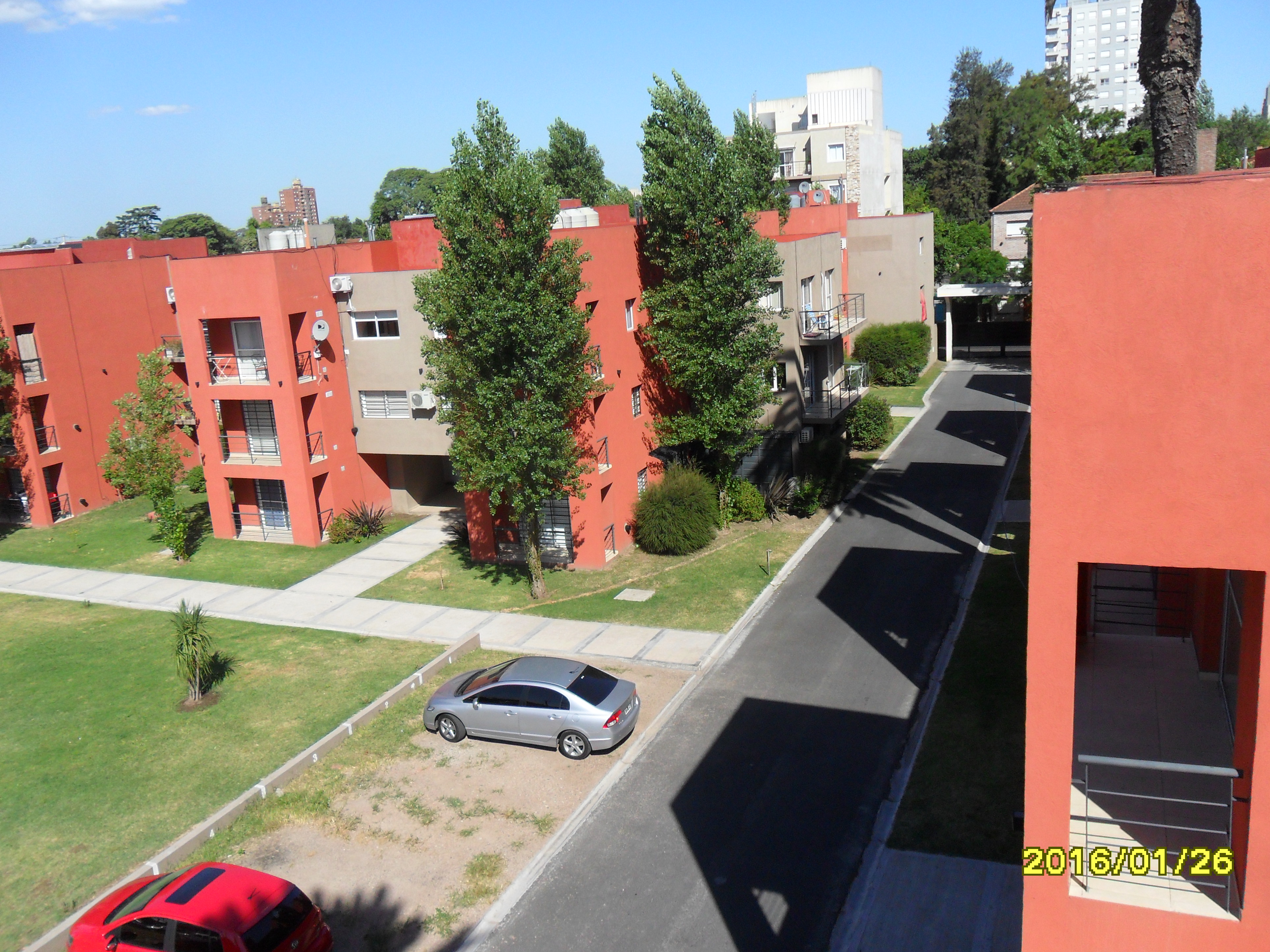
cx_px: 627
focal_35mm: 28
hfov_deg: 63.4
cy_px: 463
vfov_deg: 49.7
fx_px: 1027
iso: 100
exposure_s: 1/180
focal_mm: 4.9
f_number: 8.9
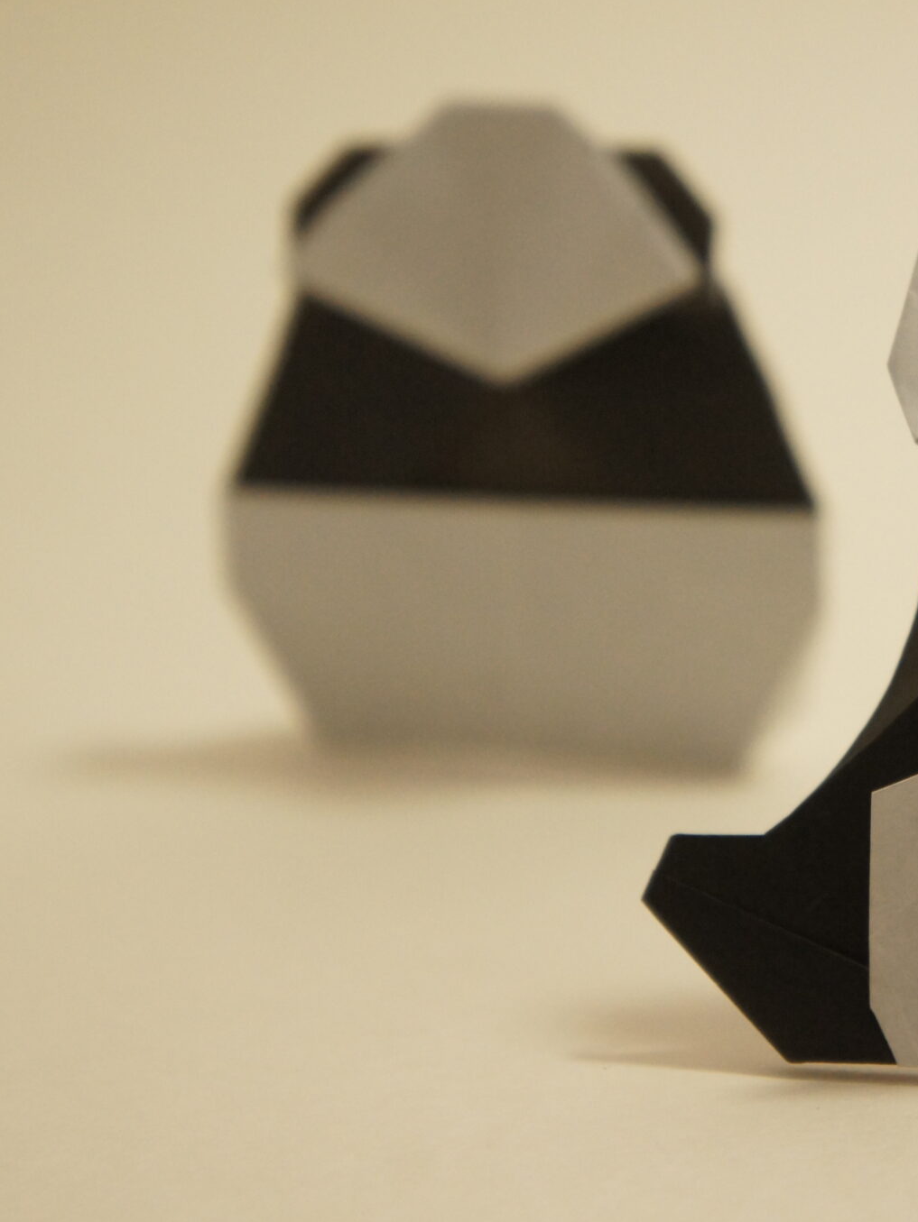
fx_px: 3772
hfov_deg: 13.8
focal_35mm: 107
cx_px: 737
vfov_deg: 18.4
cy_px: 612
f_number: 5
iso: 1600
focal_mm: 49
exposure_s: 1/200
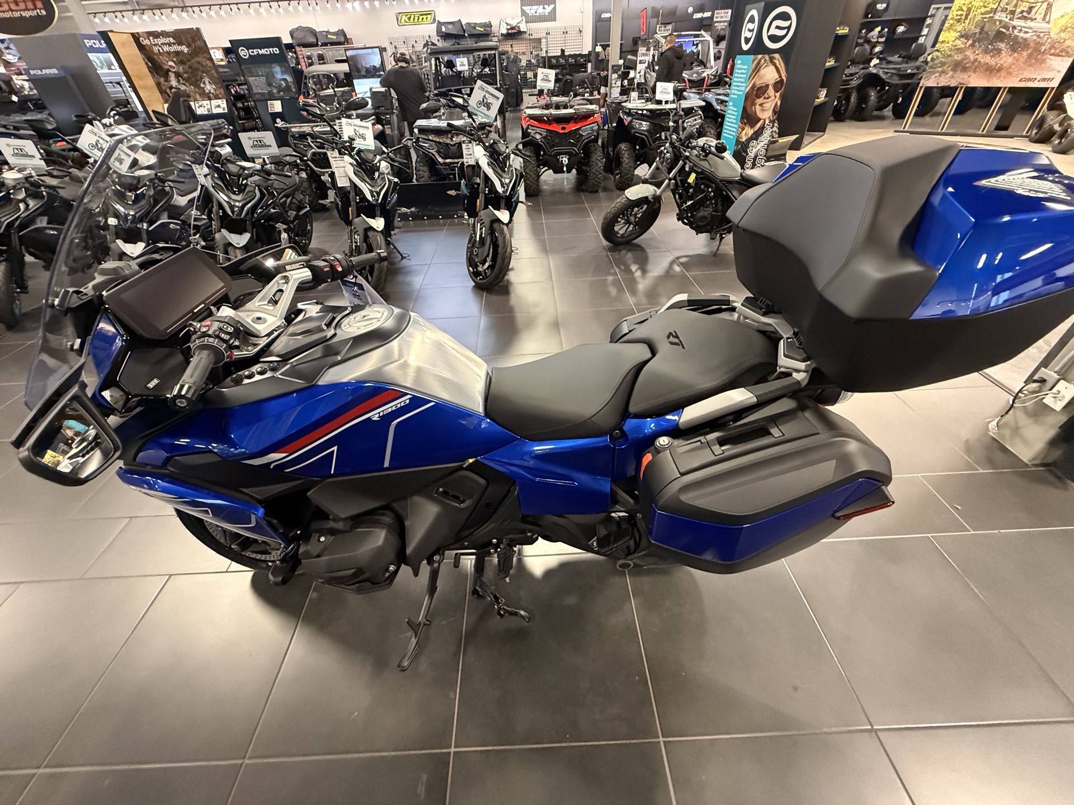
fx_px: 434
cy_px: 402
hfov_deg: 102.1
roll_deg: +4.0
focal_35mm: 14
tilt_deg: -37.7
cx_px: 537
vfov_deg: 85.7
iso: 800
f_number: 2.2
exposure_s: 1/60
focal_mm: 2.22
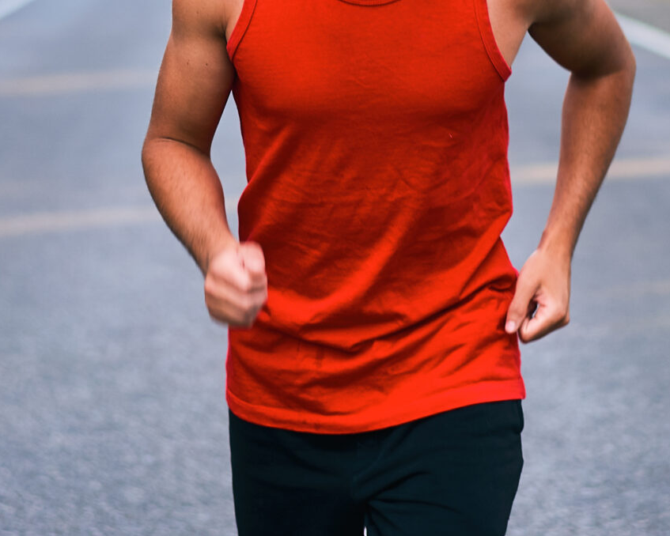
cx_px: 346
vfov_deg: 9.8
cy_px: -72
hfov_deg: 12.4
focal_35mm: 156
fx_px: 3094
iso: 100
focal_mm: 55
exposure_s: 1/200
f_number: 1.8
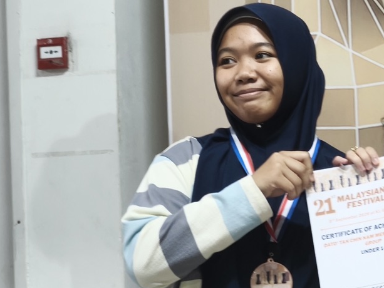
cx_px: 299
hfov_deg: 16.3
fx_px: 1331
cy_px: 95
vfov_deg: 12.3
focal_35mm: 120
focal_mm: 7.1
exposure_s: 1/50
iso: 800
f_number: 1.9
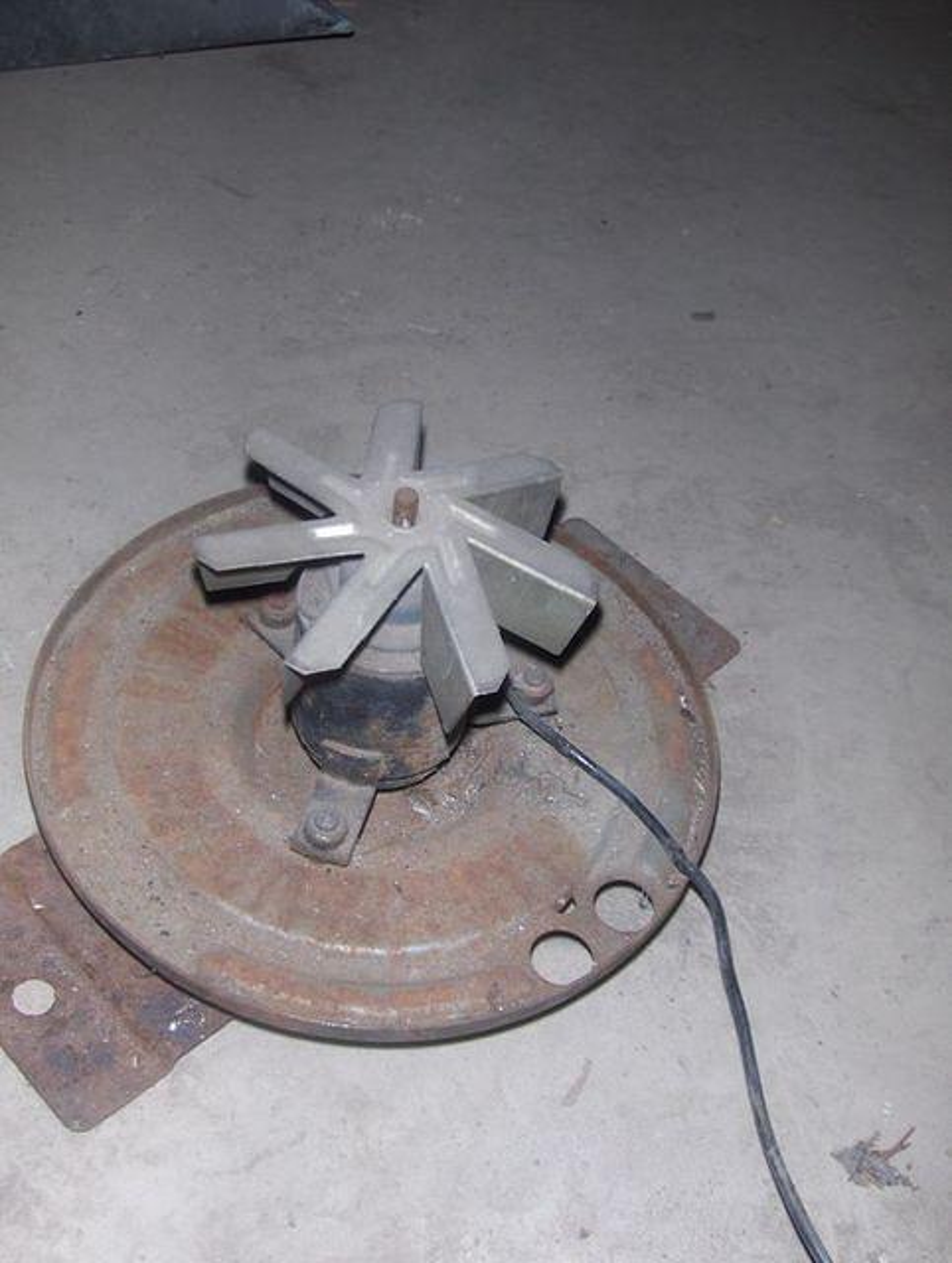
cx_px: 476
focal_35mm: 41
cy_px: 632
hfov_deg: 35.2
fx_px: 1499
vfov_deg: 45.7
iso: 100
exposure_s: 1/60
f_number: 3.5
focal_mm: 6.5
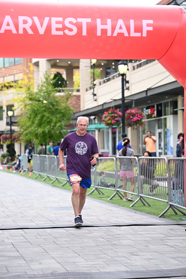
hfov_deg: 16.3
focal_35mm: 84
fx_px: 651
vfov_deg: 24.2
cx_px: 93
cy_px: 140
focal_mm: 84
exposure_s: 1/2000
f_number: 2.8
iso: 800
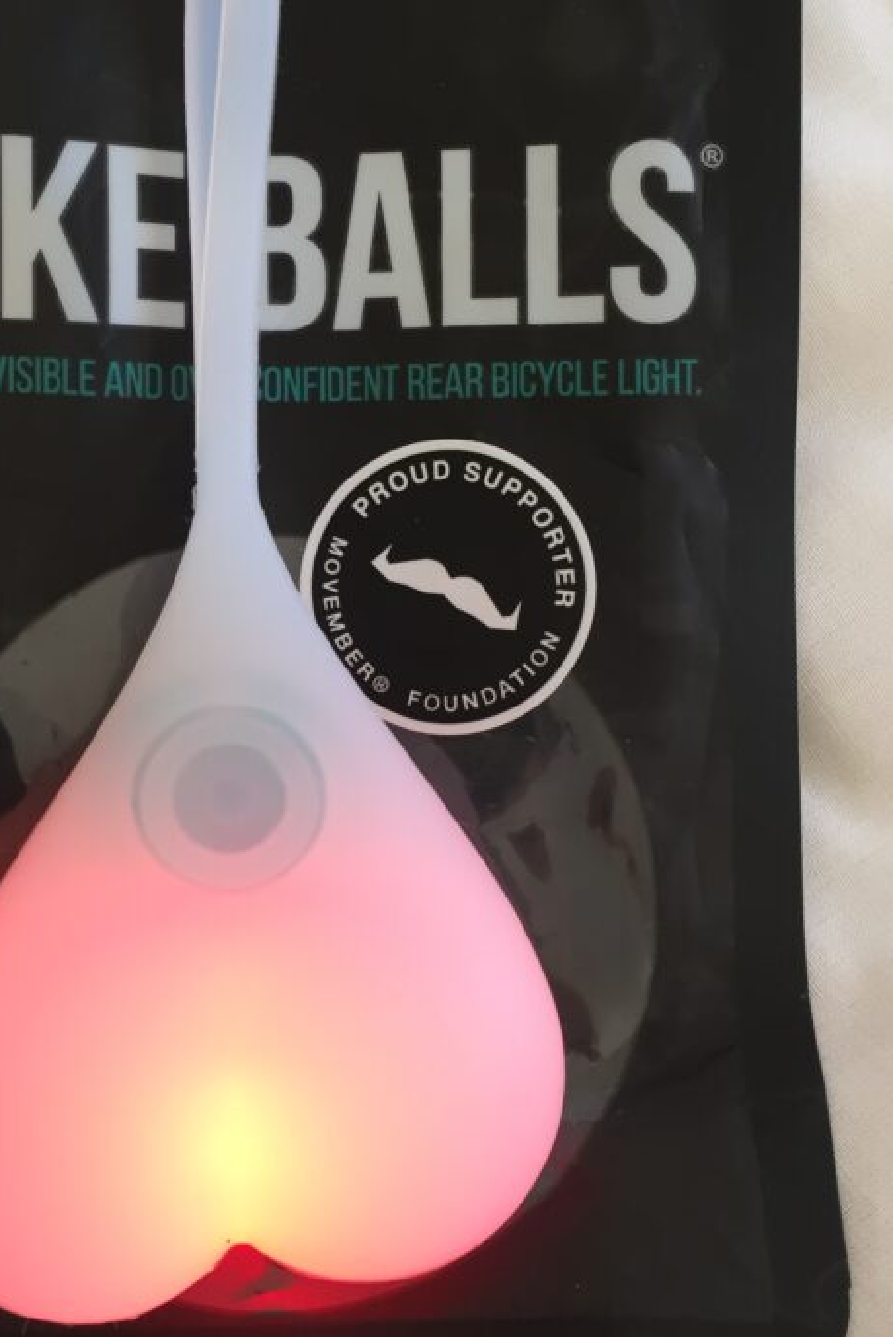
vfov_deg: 43.5
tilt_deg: -79.6
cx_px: 324
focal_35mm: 45
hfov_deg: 29.8
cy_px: 608
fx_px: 1673
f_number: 2.2
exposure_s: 1/33
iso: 32
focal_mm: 4.15
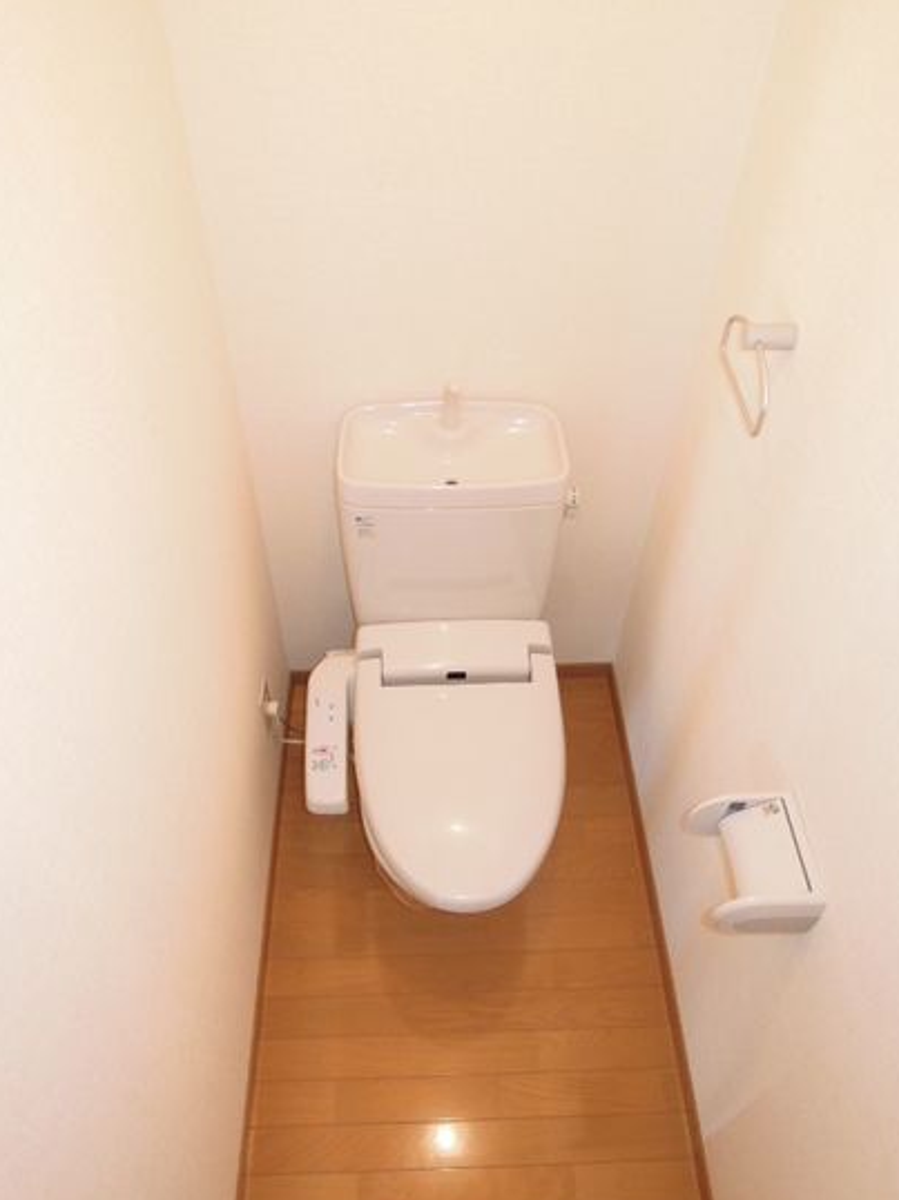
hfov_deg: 54.8
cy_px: 600
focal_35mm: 25
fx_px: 866
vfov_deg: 69.4
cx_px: 455
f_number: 2.8
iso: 400
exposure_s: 1/40
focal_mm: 4.3
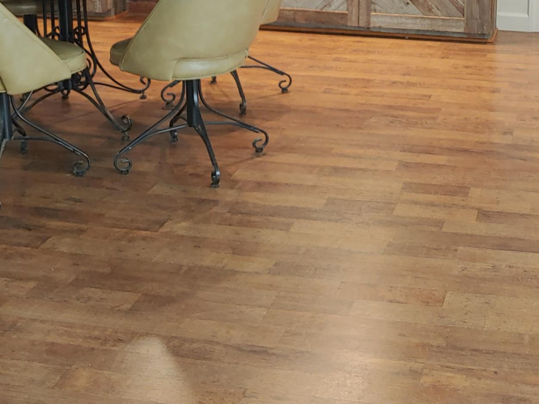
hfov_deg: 31.3
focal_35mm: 60
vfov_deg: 23.0
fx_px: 934
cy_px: -43
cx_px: 439
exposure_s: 1/40
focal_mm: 4.23
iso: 200
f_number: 1.5
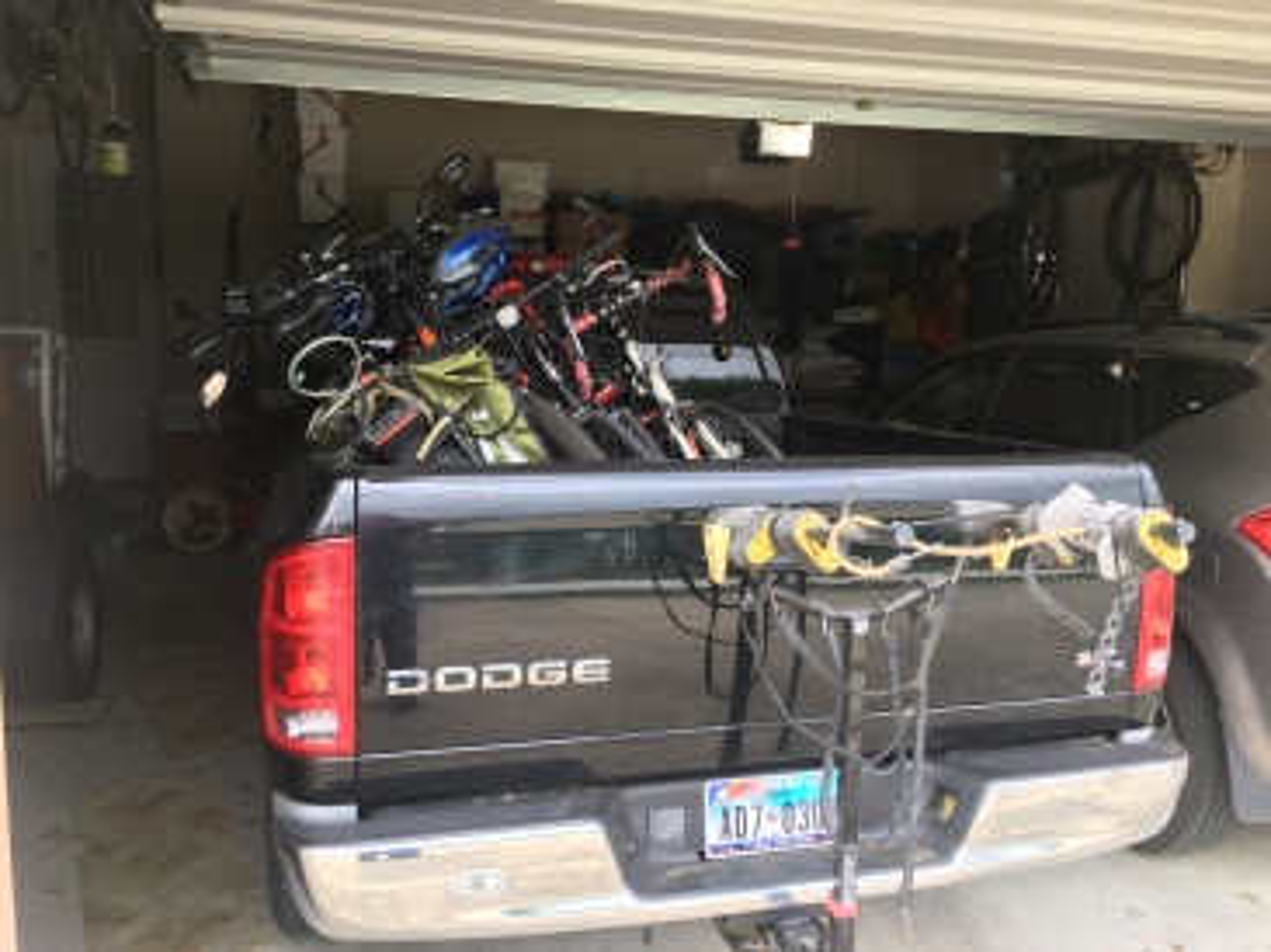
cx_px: 636
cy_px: 476
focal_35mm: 29
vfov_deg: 48.2
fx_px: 1064
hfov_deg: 61.7
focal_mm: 4.15
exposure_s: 1/120
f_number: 2.2
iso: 32
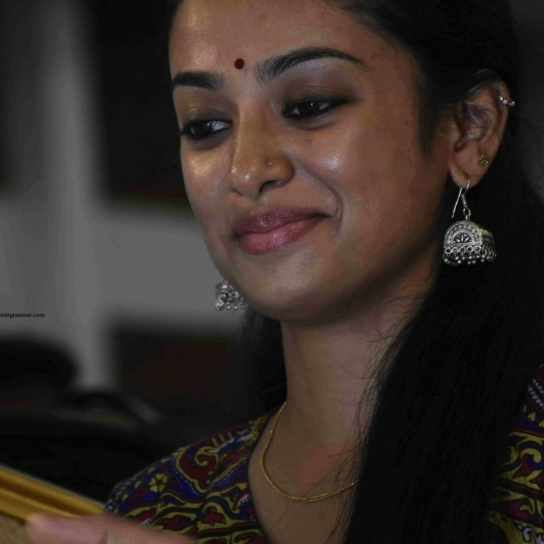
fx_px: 4783
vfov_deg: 6.5
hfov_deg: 6.5
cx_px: 272
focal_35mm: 269
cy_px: 219
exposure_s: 1/100
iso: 2500
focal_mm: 140
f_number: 5.6
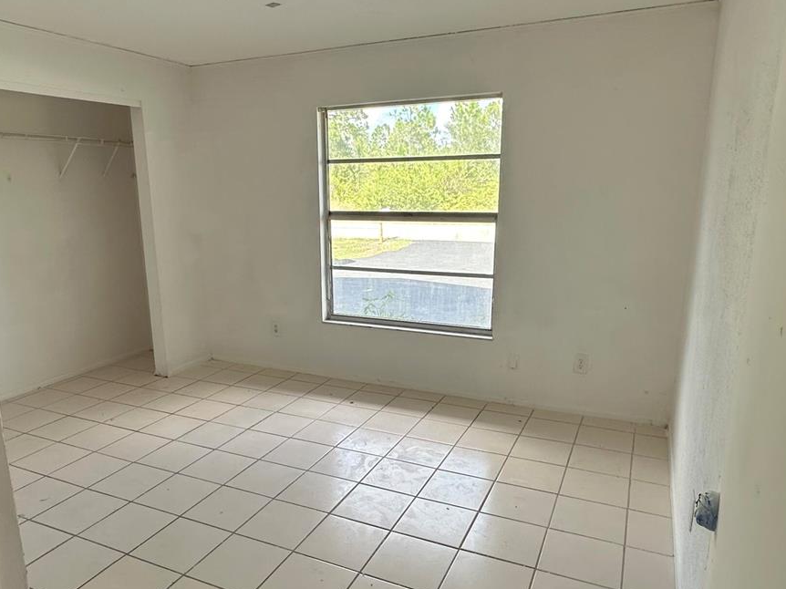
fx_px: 590
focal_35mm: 26
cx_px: 360
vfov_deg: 53.0
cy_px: 324
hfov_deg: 67.2
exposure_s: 1/169
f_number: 2.2
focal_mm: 2.22
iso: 40
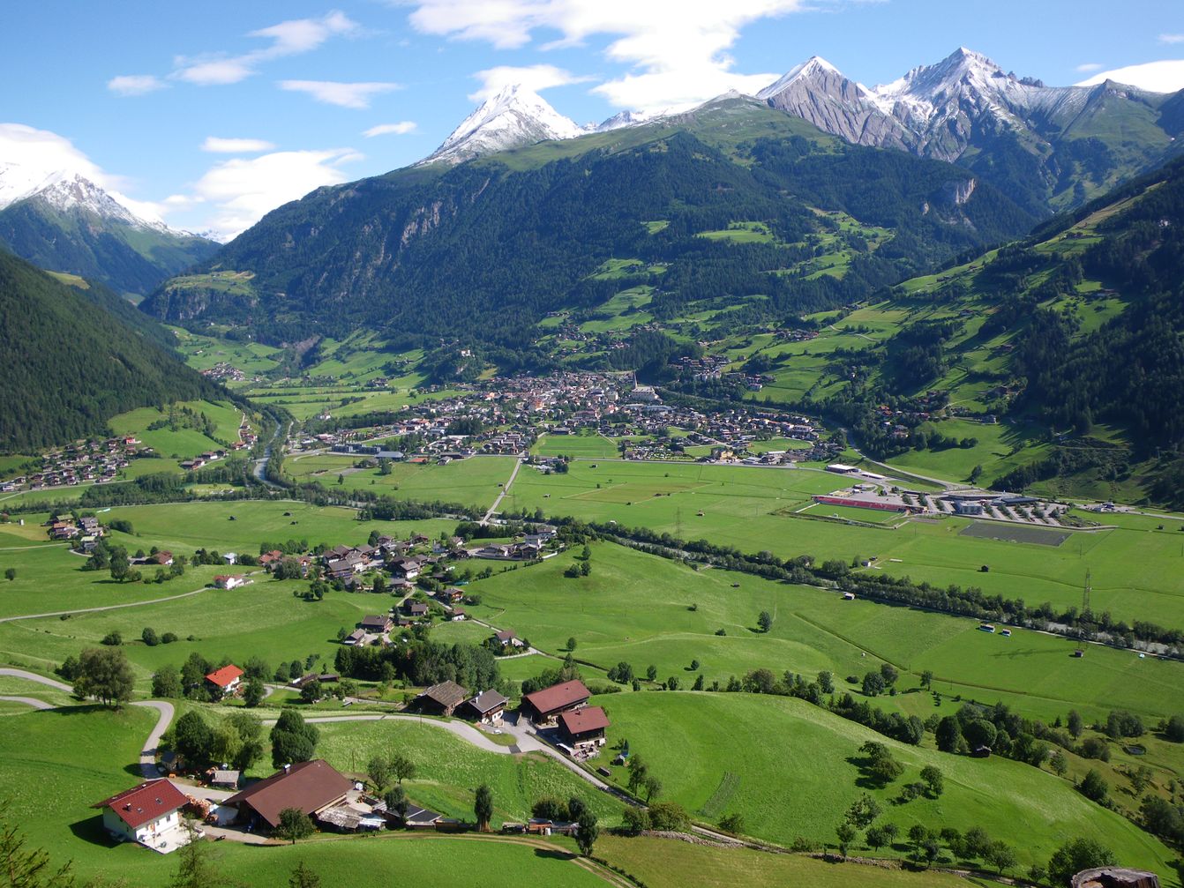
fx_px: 958
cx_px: 592
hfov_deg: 63.4
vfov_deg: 49.8
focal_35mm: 28
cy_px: 444
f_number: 4.2
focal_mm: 5
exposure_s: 1/250
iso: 50
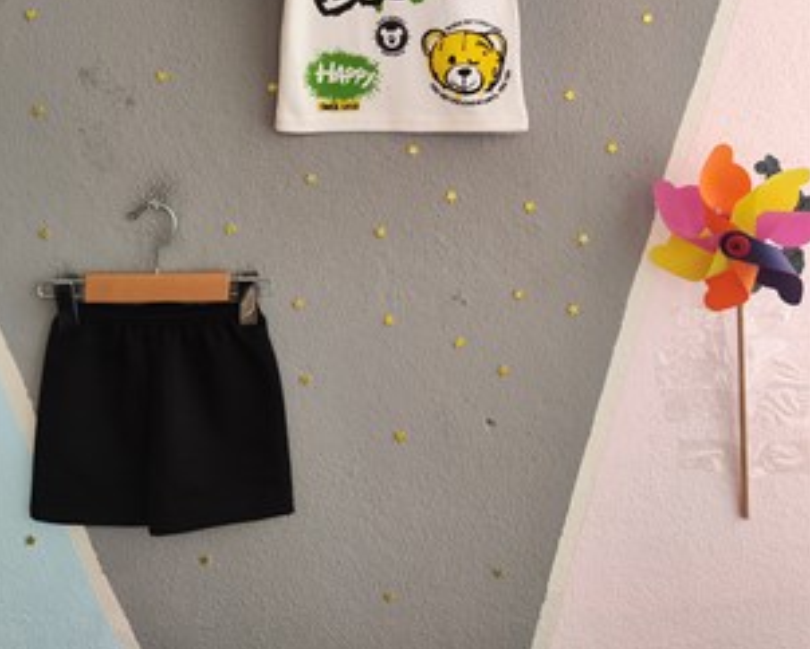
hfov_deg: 55.6
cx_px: 400
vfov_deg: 43.1
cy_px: 106
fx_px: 768
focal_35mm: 32
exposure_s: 1/100
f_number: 1.88
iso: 95
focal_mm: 5.59
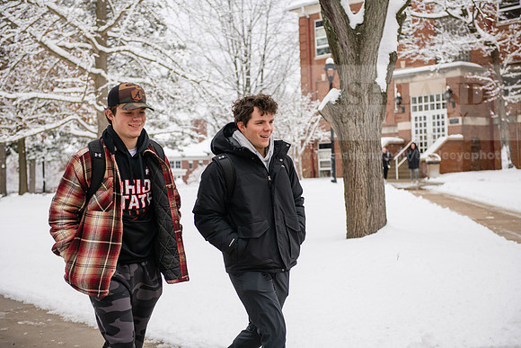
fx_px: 840
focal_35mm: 58
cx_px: 260
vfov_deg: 23.4
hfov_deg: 34.5
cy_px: 174
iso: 125
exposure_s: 1/640
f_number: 3.5
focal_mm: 58
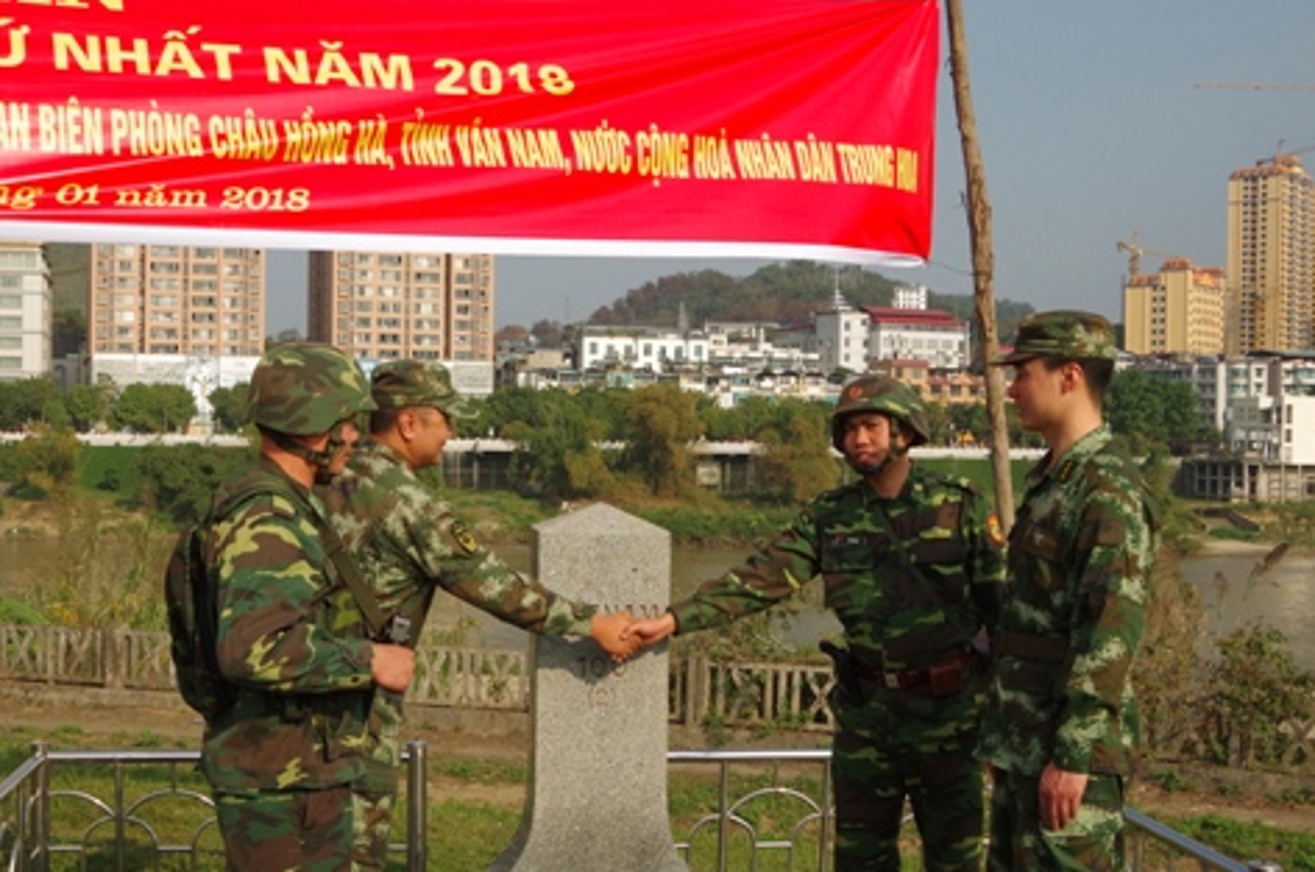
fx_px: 1532
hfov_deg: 46.3
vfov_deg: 31.8
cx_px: 546
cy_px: 468
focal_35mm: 42
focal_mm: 21
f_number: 10
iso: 800
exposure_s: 1/1250
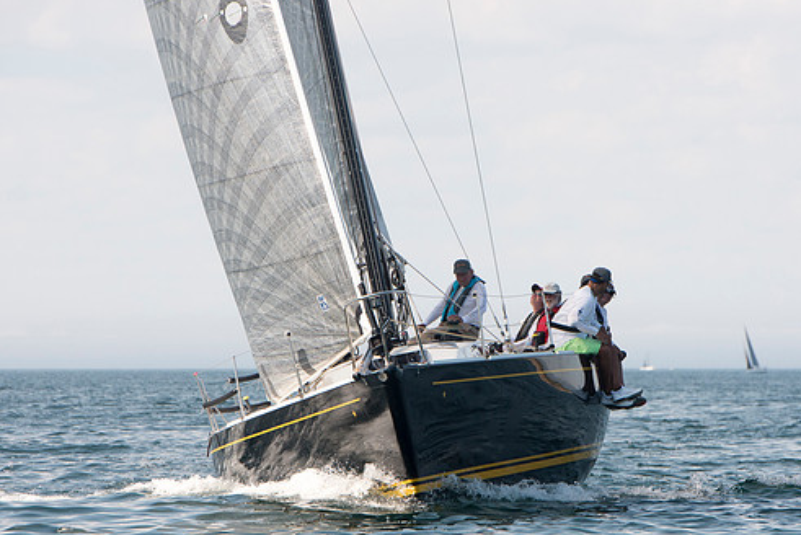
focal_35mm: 309
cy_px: 334
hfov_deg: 6.7
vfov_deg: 4.5
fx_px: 6879
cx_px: 461
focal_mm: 200
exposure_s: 1/1600
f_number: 8
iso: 320
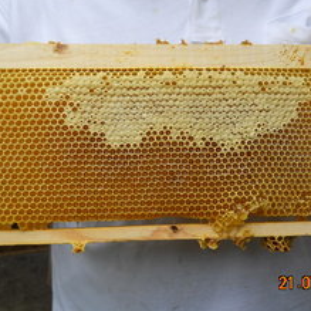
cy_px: 136
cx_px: 175
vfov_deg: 29.5
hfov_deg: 29.5
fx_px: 590
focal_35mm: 58
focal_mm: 6.72
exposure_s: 1/250
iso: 80
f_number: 5.5
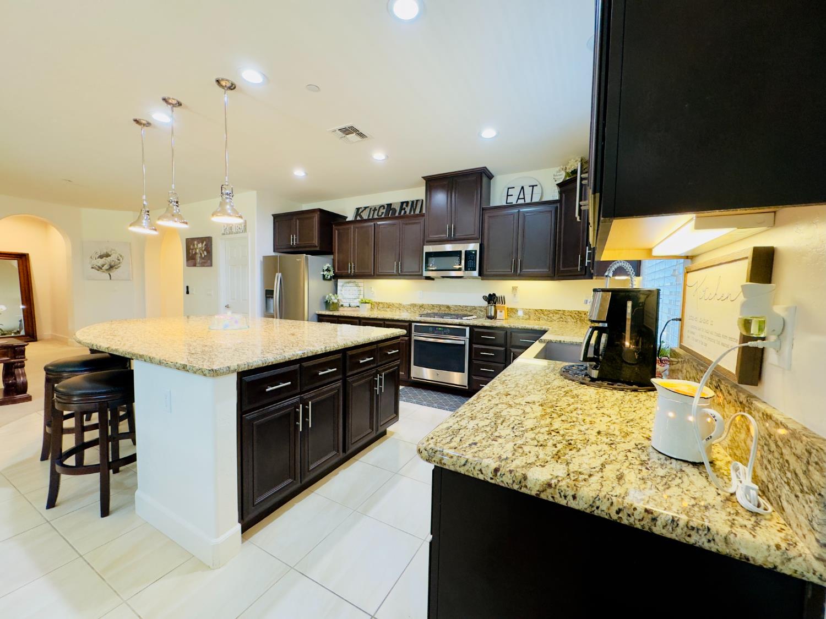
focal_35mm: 14
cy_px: 310
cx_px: 413
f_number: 2.2
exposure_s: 1/60
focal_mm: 2.22
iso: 400
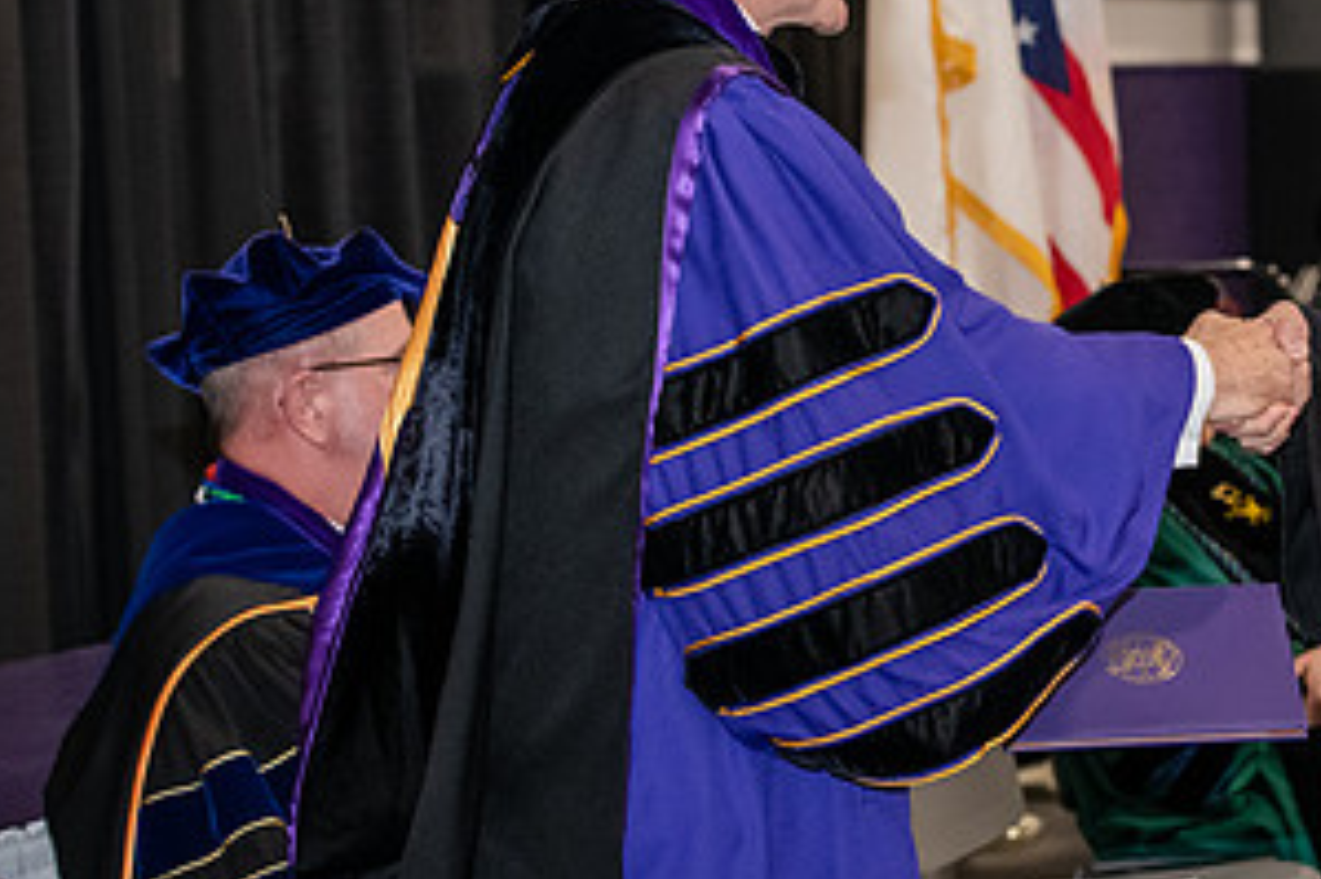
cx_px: 1259
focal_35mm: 136
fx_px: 4987
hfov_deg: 14.9
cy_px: 197
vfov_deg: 10.1
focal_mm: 70
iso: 2500
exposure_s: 1/200
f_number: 5
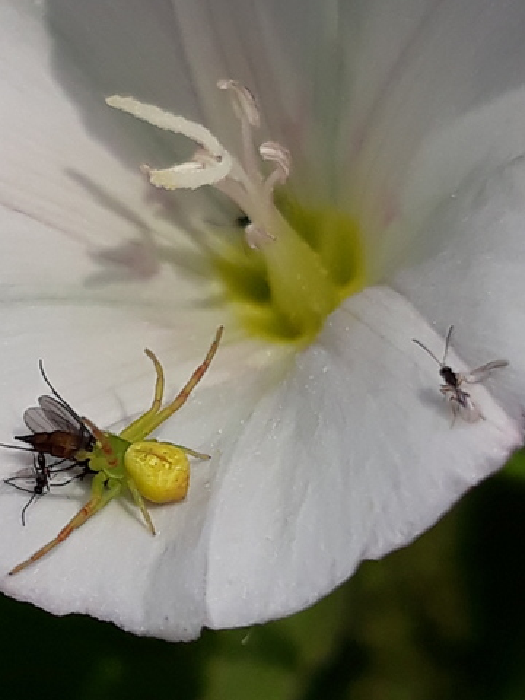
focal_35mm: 36
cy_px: 454
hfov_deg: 39.3
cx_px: 181
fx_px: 728
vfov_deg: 50.6
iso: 40
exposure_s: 1/2551
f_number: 1.7
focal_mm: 3.71
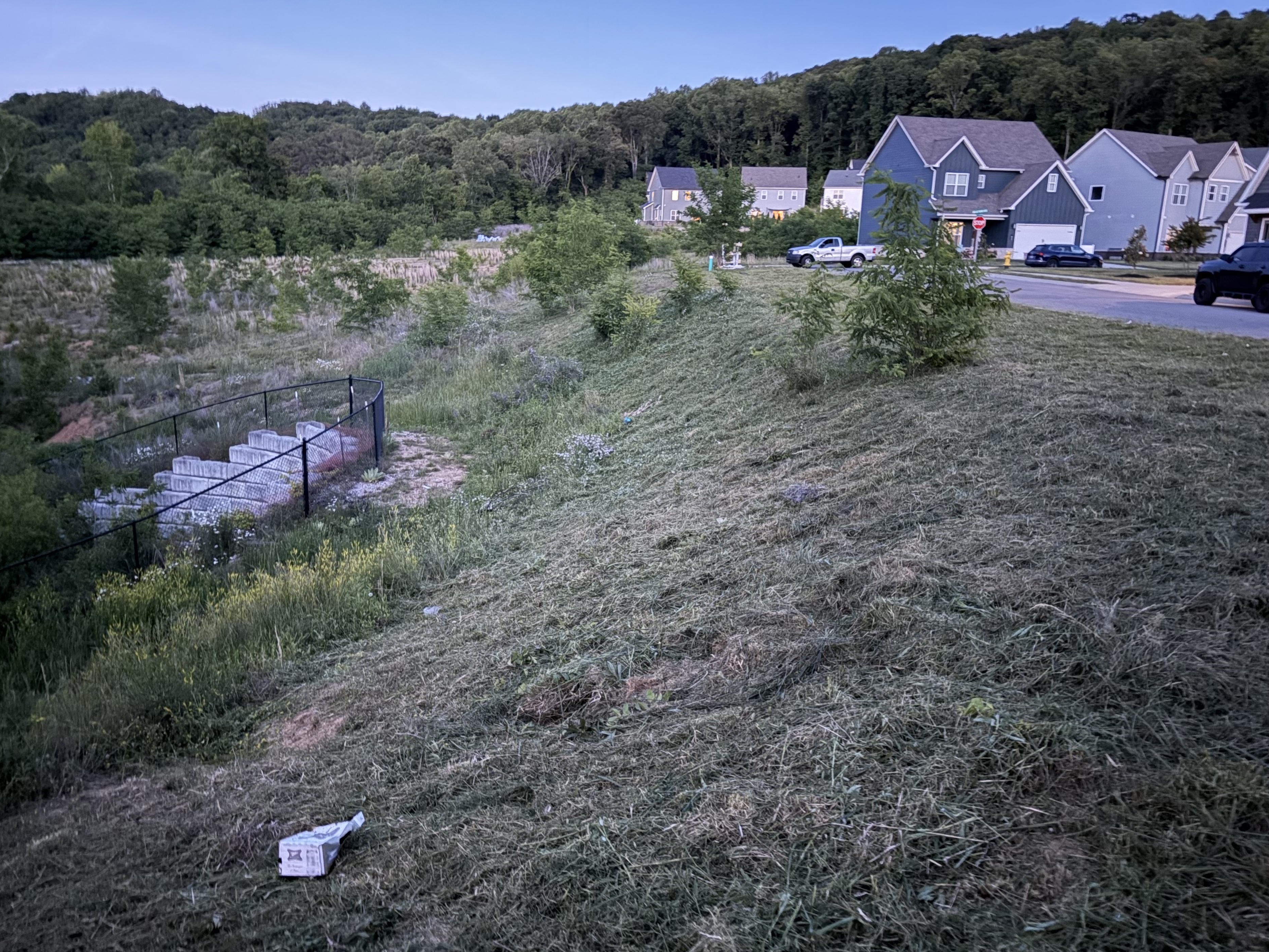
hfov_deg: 63.4
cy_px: 512
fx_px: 1026
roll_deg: -2.2
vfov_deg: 49.7
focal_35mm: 28
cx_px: 589
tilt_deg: -16.1
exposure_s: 1/5
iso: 1000
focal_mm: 5.96
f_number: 1.6
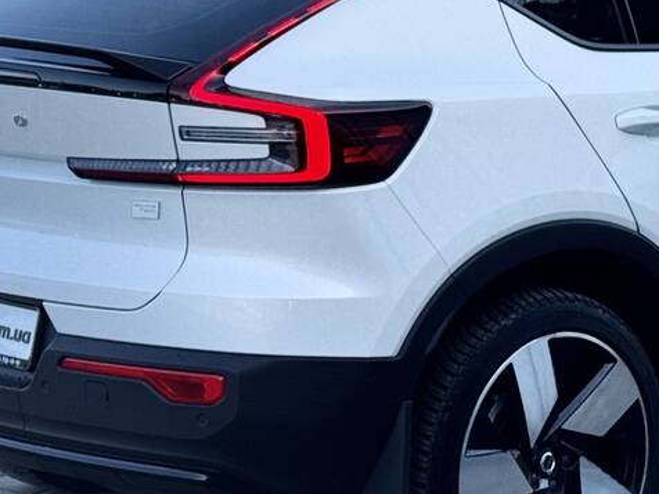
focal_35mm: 121
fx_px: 2304
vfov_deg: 12.2
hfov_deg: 16.1
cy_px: 188
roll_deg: +2.1
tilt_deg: -8.4
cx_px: 576
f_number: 1.78
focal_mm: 6.76
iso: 64
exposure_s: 1/1724
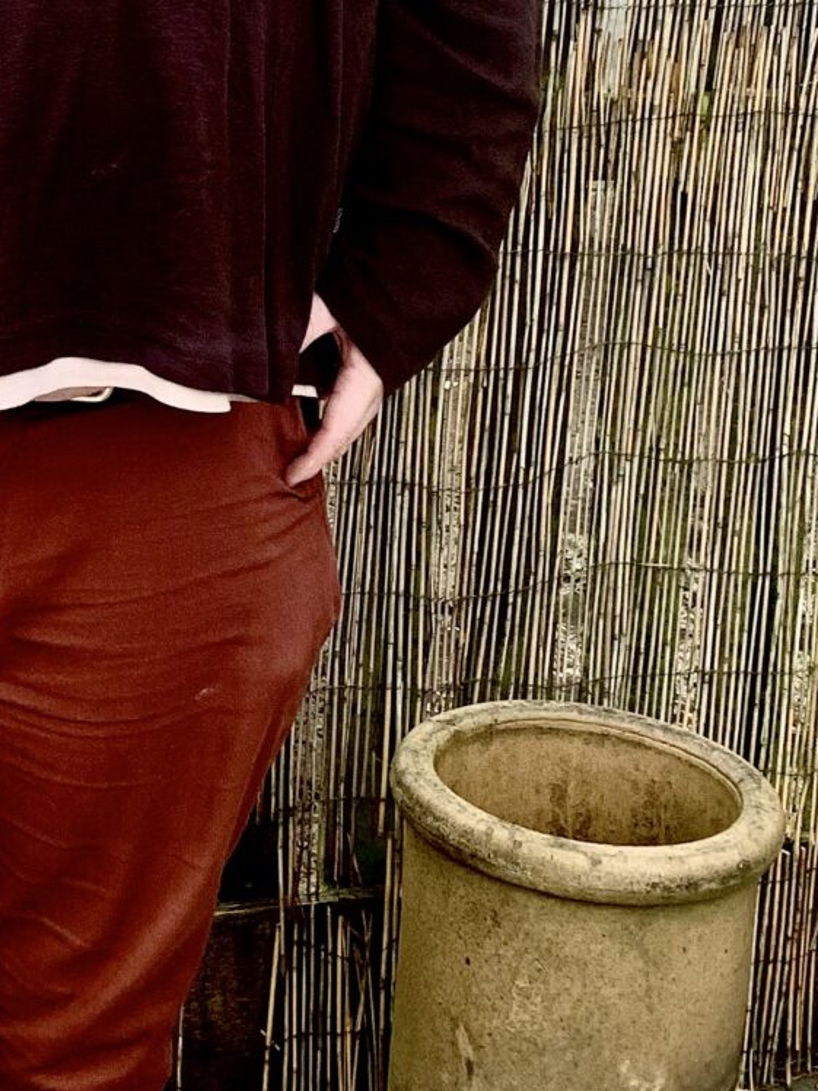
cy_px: 187
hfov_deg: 16.0
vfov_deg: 21.7
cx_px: -128
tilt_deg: -12.4
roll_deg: -1.1
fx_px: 2804
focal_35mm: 89
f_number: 1.8
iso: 25
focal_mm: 4.25
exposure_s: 1/543
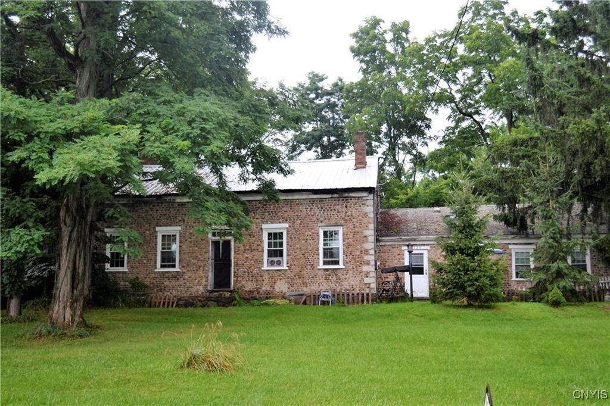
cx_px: 305
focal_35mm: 39
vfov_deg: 34.2
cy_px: 203
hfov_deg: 49.6
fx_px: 661
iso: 360
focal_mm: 26
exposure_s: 1/125
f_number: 4.2
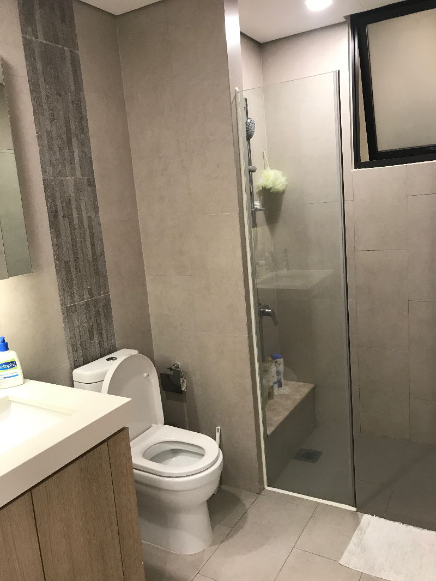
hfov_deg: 49.8
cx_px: 218
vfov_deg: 63.4
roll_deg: +3.8
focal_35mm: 28
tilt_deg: -9.4
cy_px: 290
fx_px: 470
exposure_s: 1/33
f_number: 1.8
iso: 40
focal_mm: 3.99
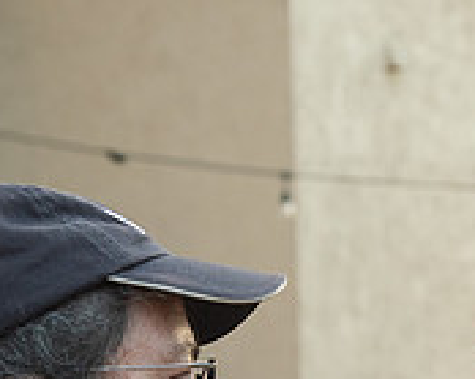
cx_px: 369
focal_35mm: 138
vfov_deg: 11.0
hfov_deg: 13.9
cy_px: 462
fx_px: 1939
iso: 640
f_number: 3.5
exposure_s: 1/800
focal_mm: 44
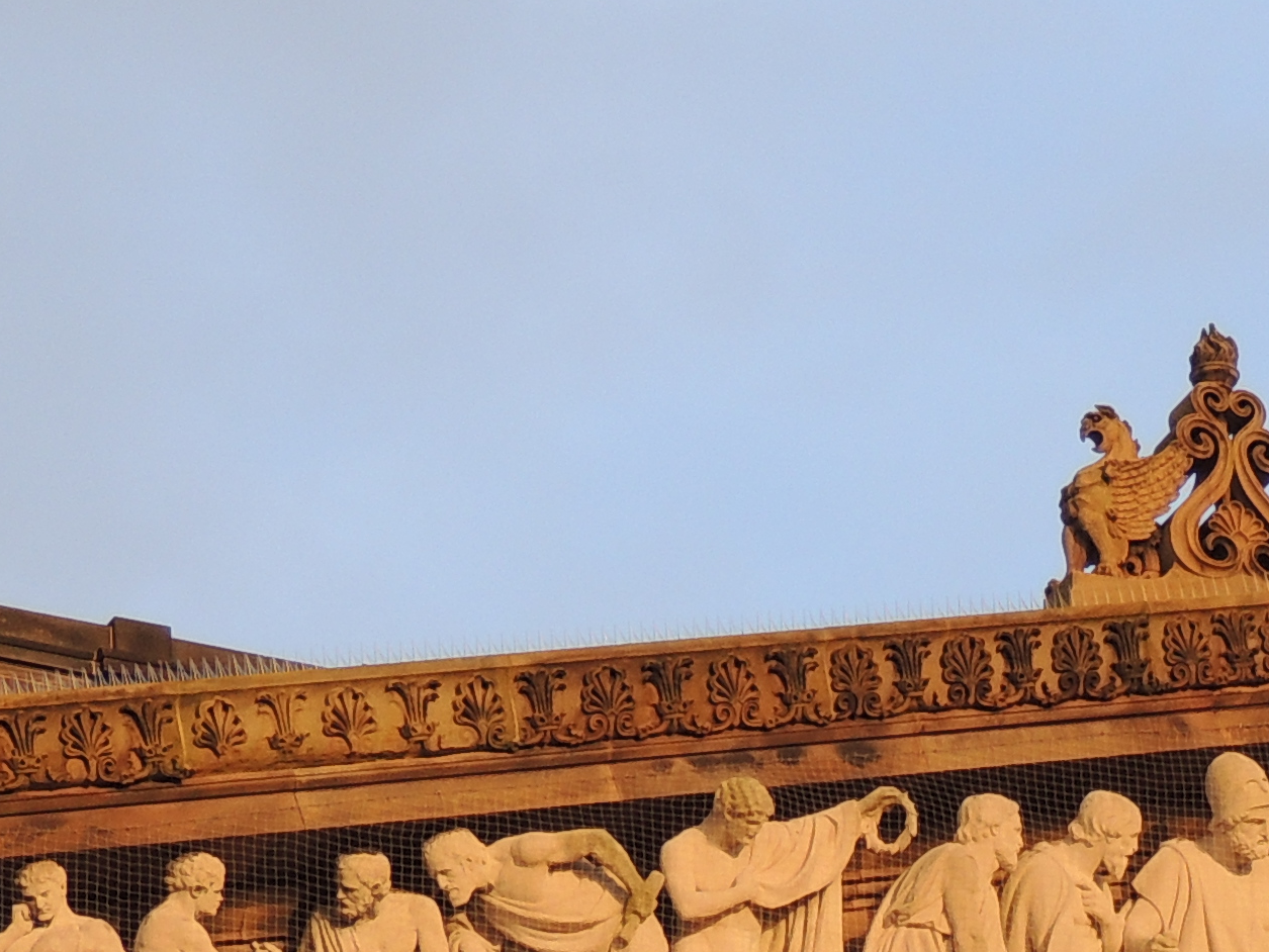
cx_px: 1059
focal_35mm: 312
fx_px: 11441
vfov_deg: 4.7
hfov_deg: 6.3
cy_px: 1204
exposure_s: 1/100
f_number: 4
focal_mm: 15.1
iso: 110
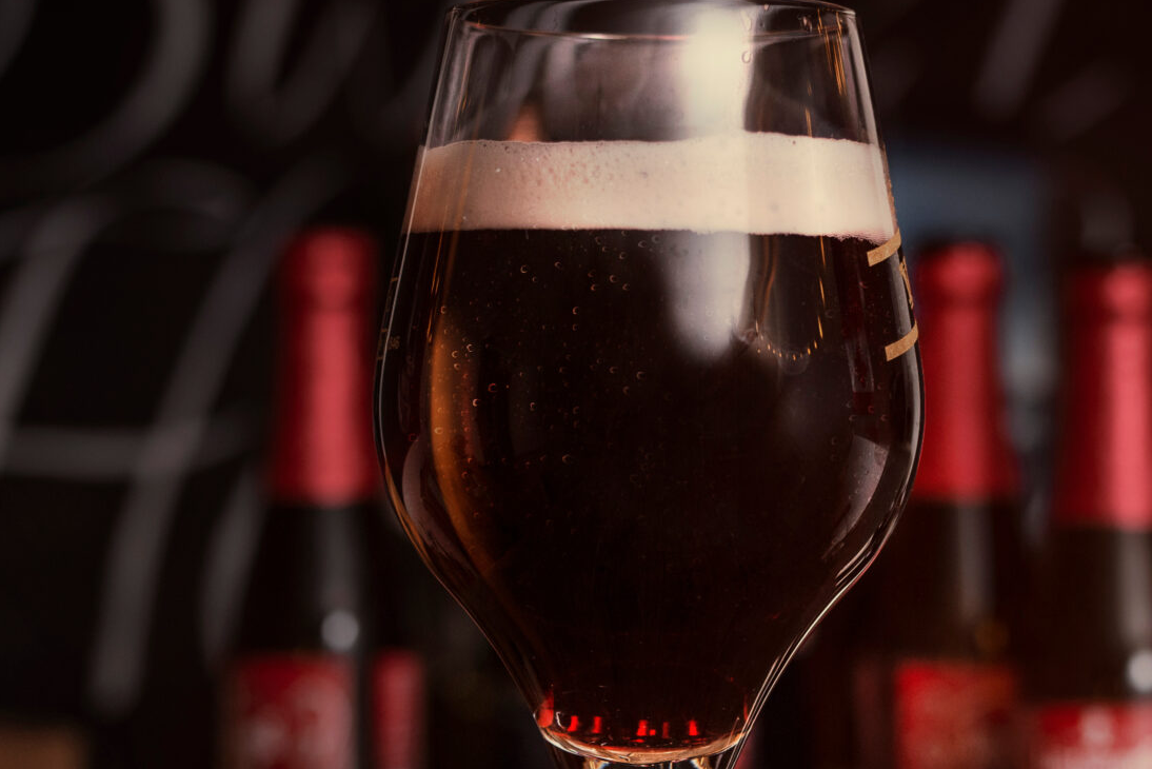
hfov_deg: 17.5
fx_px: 3745
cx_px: 621
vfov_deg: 11.6
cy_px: 785
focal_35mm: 117
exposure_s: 1/125
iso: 200
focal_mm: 50
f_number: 3.5
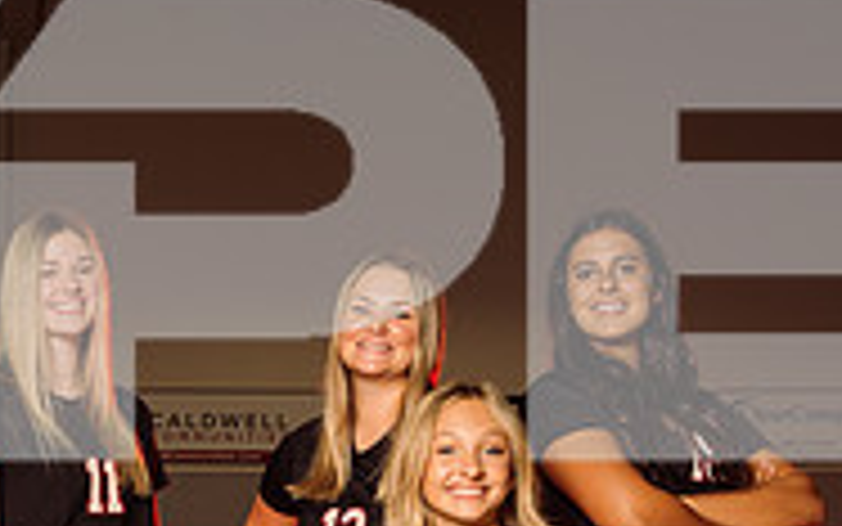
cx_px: -86
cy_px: 771
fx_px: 2686
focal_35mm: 117
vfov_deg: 10.8
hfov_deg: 17.2
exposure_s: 1/250
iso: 160
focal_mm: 37
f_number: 8
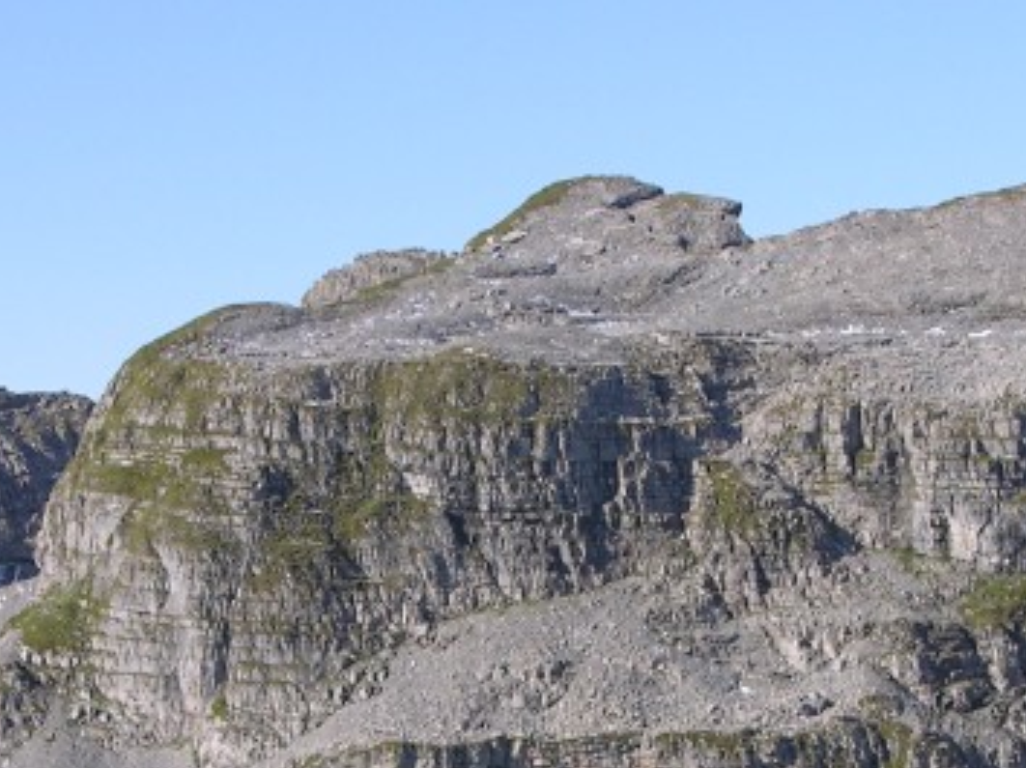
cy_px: 780
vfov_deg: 8.8
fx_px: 4976
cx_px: 464
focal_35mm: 168
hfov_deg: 11.8
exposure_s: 1/267
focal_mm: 14.7
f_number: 5
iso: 50
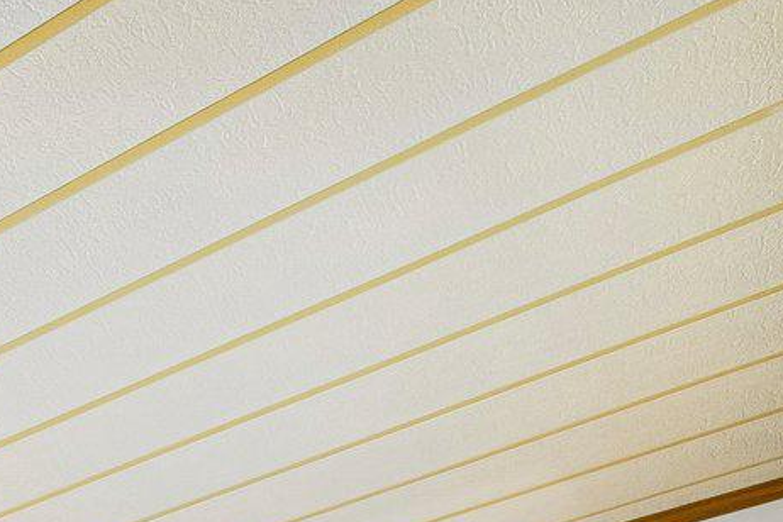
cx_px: -620
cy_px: 1045
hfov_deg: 21.4
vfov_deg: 16.6
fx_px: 1348
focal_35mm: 62
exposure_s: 1/15
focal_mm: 14
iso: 500
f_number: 8
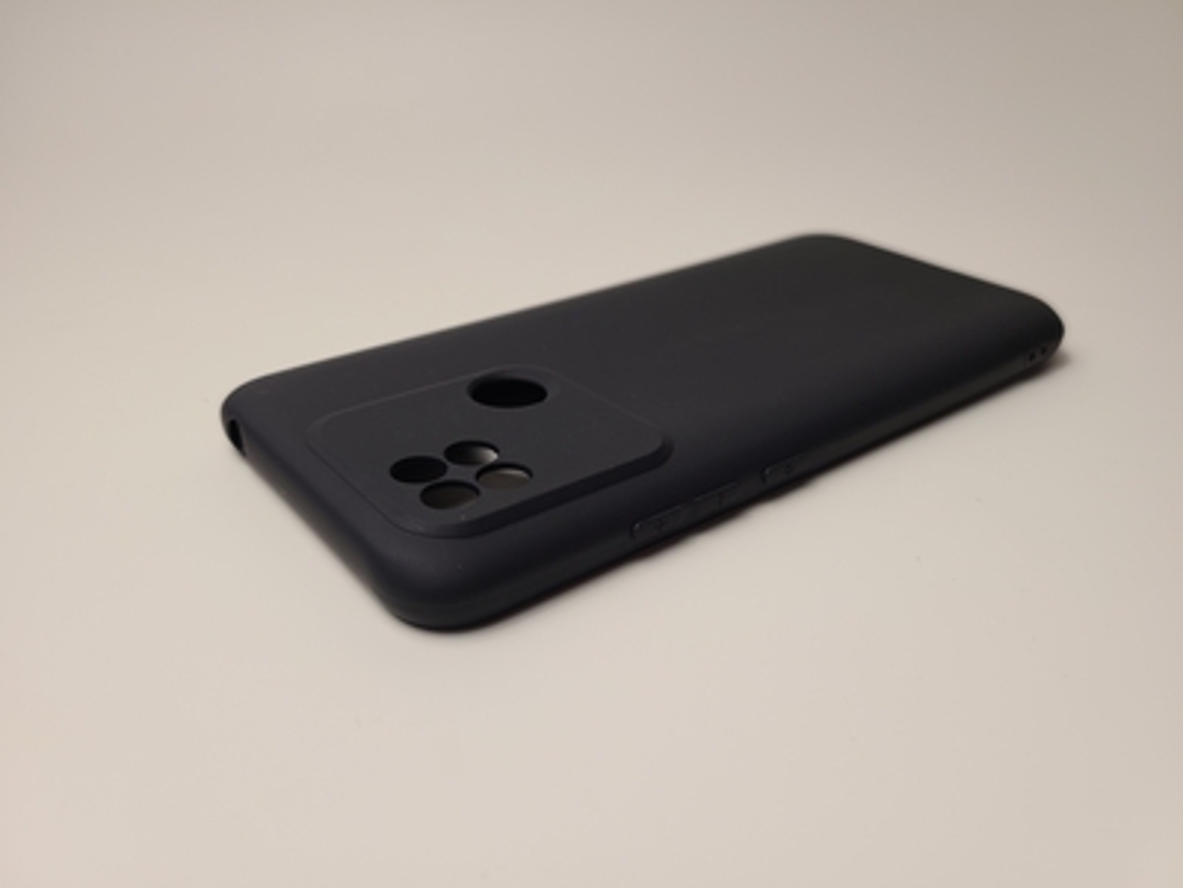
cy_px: 444
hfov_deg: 67.3
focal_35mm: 26
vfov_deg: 53.1
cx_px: 592
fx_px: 889
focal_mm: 5.4
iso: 64
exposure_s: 1/100
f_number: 1.8
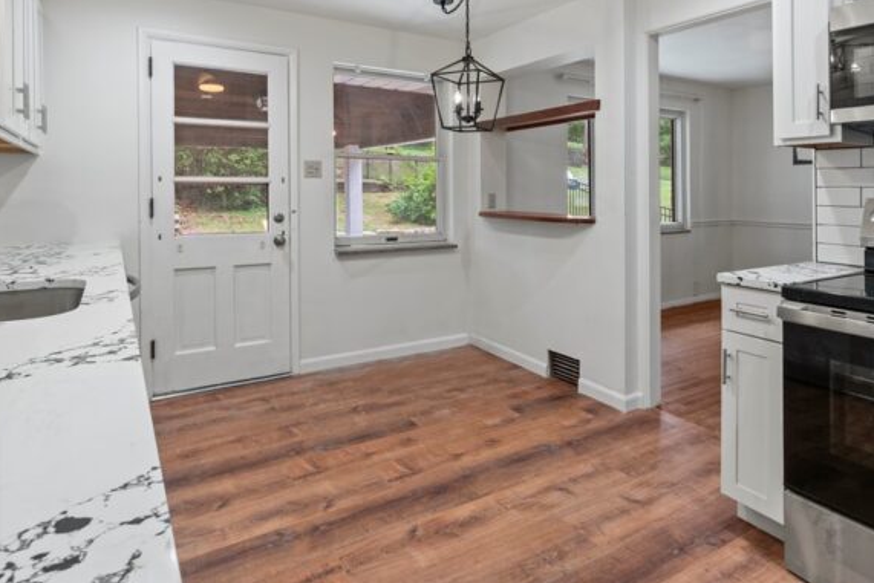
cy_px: 207
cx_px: 448
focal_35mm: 21
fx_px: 510
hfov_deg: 81.2
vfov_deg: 58.5
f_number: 9
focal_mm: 10
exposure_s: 1/5
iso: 250
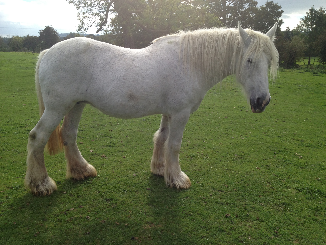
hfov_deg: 52.6
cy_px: 122
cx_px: 163
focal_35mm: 35
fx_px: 330
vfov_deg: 40.7
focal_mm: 4.28
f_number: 2.4
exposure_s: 1/1416
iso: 64
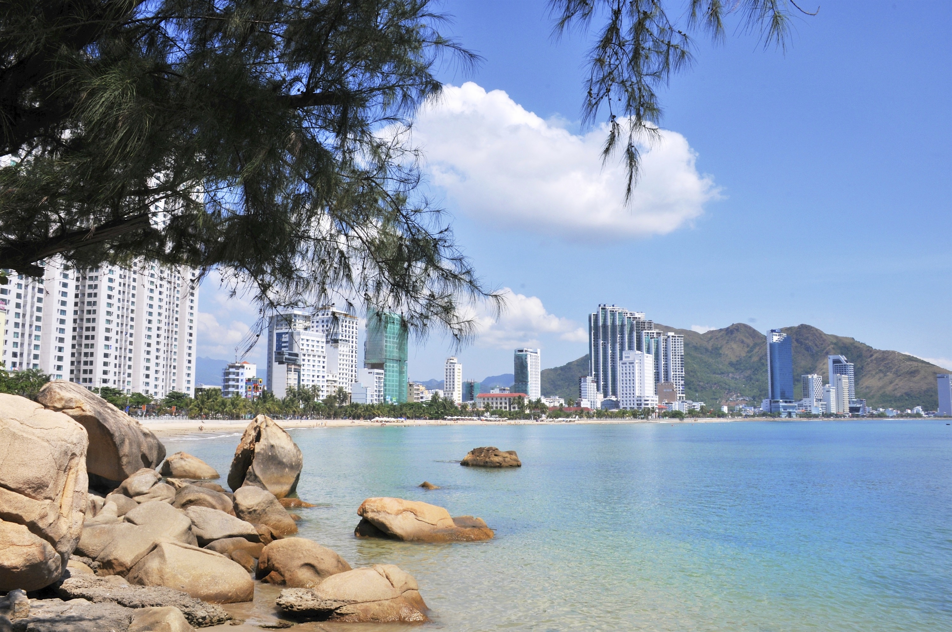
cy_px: 316
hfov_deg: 62.0
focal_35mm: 30
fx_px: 792
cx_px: 476
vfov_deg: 43.5
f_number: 22
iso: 200
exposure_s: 1/200
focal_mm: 20
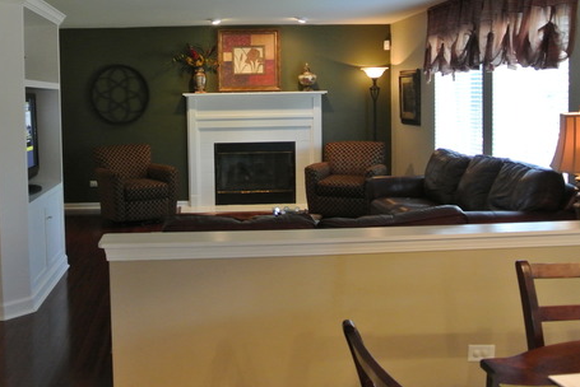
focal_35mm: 38
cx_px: 212
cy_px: 130
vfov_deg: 34.8
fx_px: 613
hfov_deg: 50.1
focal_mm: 10
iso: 800
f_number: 3.5
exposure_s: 1/50
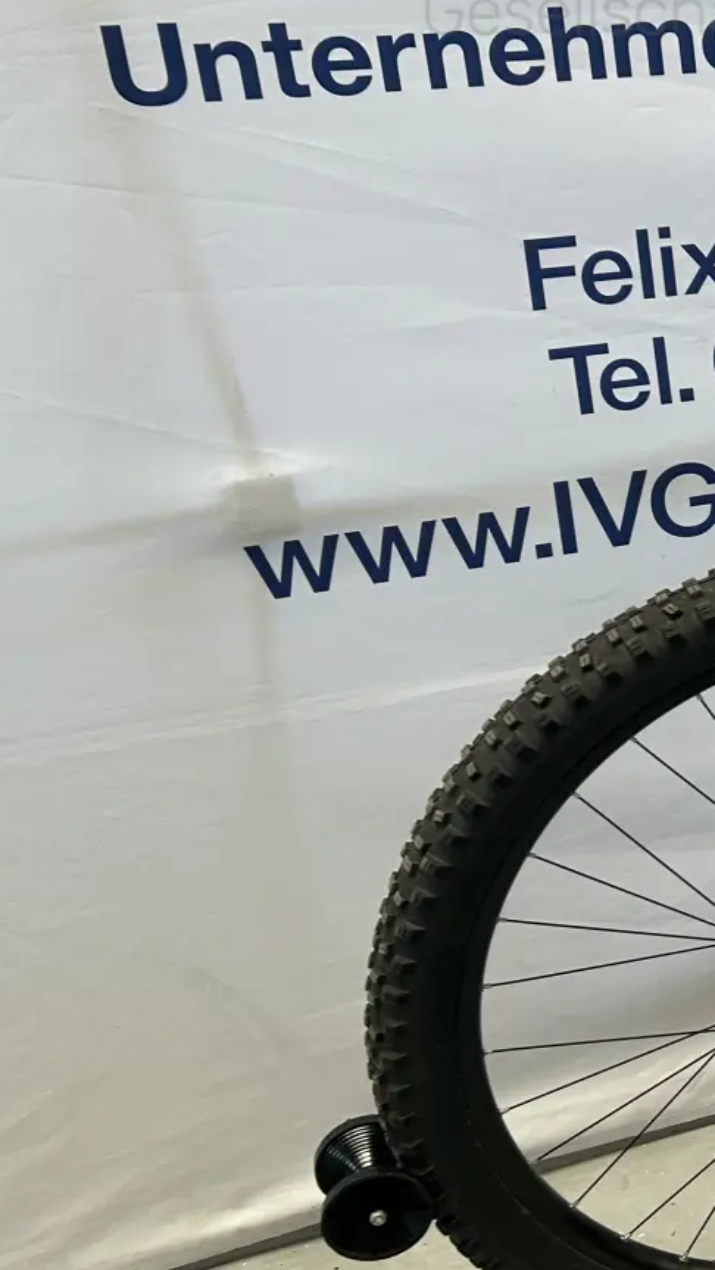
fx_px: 2122
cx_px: 1255
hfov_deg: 16.3
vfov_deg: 33.3
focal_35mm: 63
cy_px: 665
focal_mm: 5.7
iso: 40
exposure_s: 1/121
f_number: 1.5
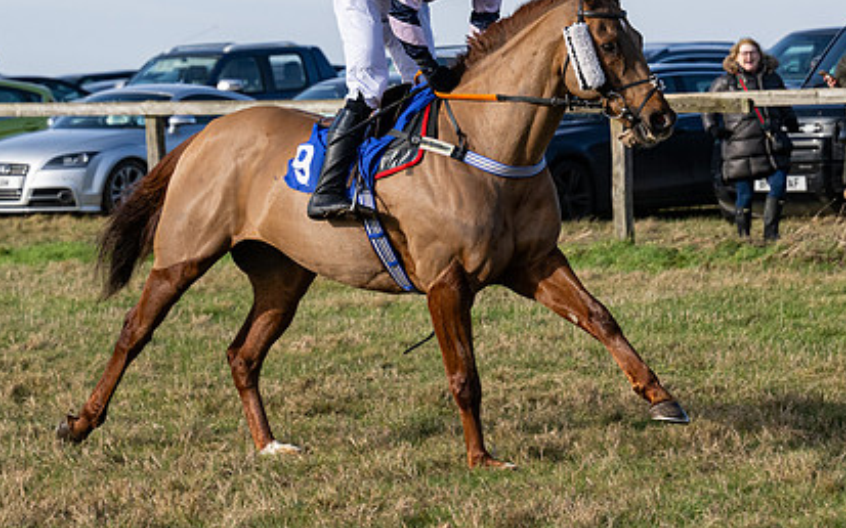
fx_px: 4979
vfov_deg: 6.1
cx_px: 280
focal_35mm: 216
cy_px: 194
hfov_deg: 9.7
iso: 400
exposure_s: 1/2500
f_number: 5
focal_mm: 101
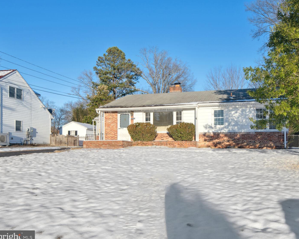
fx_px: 248
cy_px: 120
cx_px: 180
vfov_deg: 51.5
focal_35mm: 28
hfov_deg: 61.6
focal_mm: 24
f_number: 9
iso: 200
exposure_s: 1/500
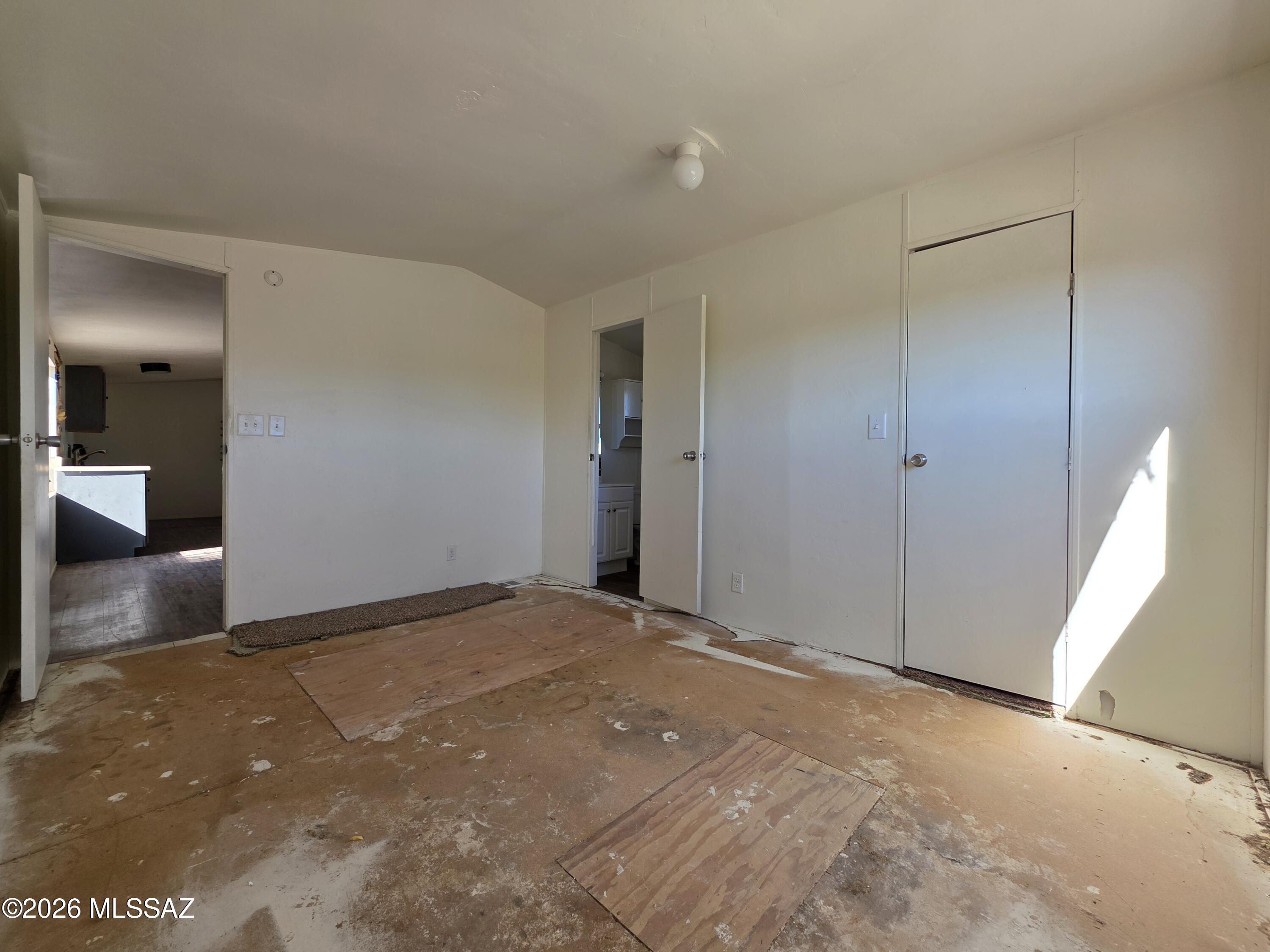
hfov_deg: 106.2
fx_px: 477
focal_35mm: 13
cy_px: 476
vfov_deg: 89.9
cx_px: 635
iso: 25
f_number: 1.9
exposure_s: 1/120
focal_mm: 2.2
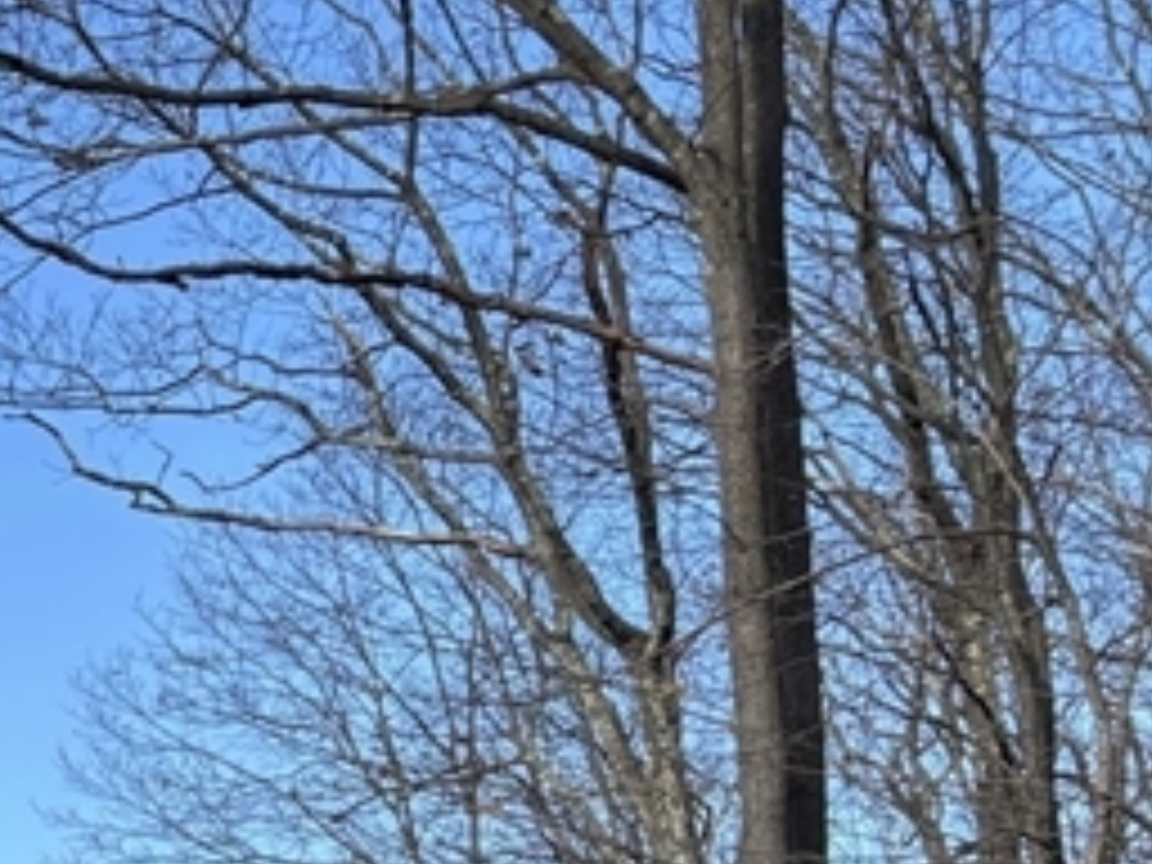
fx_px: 3461
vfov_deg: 12.9
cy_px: 1534
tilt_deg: -0.8
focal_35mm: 104
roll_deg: -2.4
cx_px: -873
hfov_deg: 16.2
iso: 50
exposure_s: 1/1007
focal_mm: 5.96
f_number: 1.6
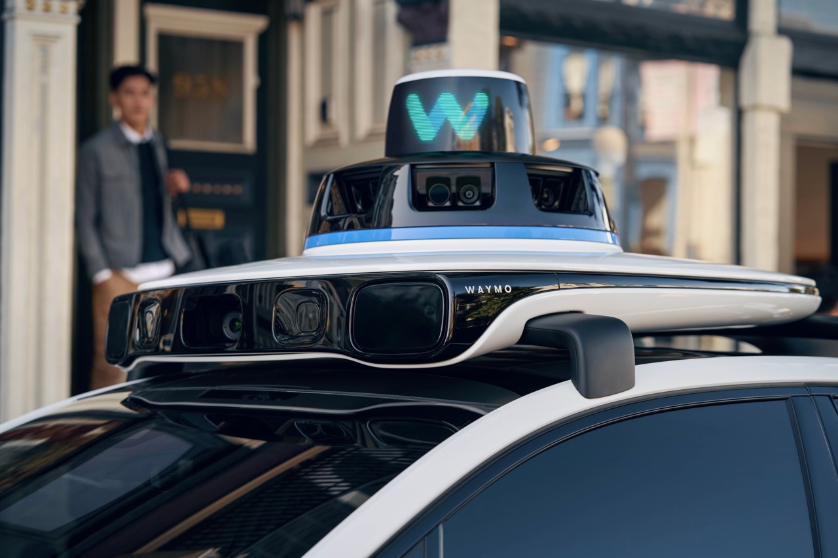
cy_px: 279
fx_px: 1629
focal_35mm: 70
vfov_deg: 19.5
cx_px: 419
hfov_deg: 28.8
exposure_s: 1/200
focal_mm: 70
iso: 100
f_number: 3.5
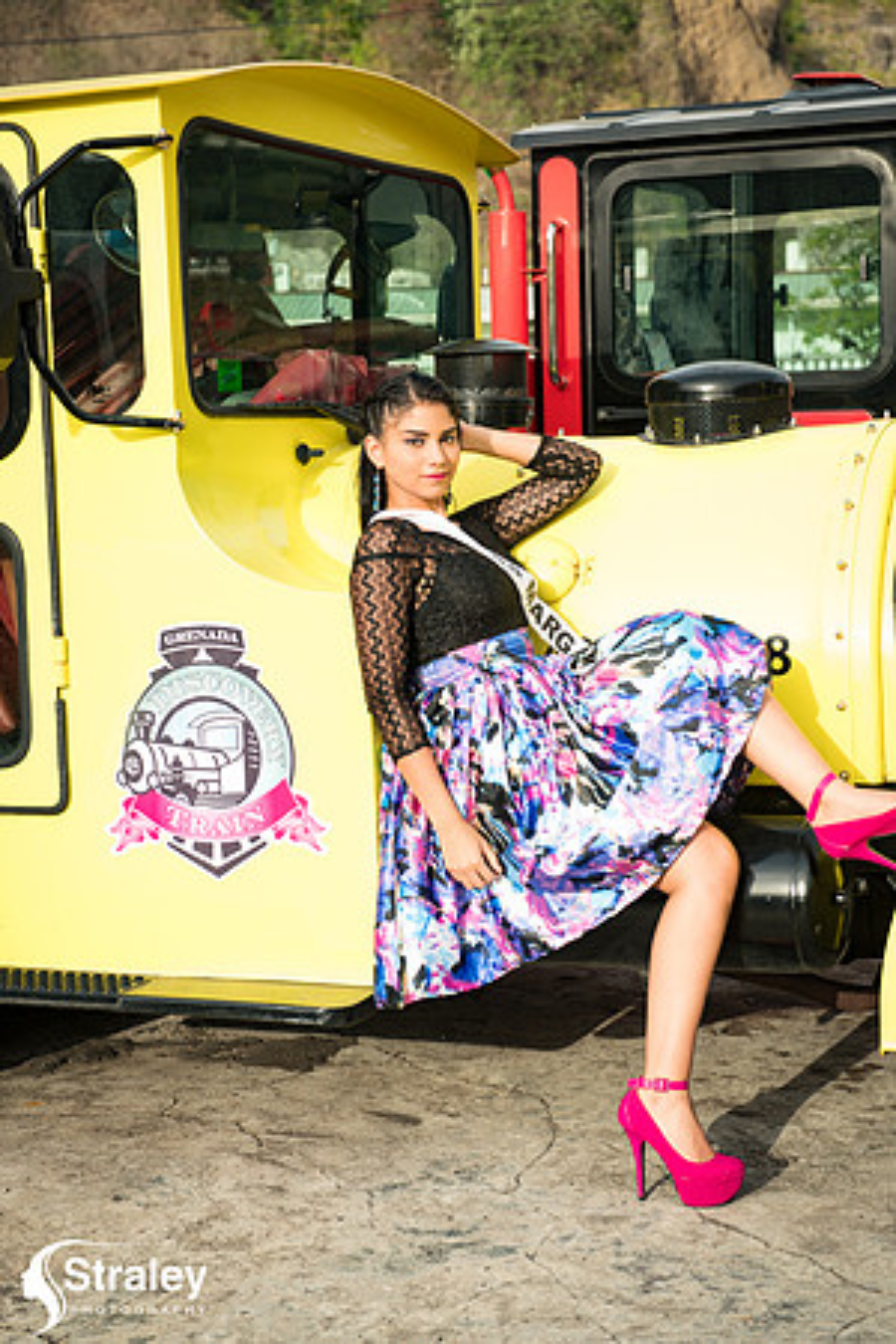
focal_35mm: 70
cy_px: 672
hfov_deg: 19.5
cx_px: 448
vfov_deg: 28.8
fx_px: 2613
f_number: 6.3
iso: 80
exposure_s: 1/125
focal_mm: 70
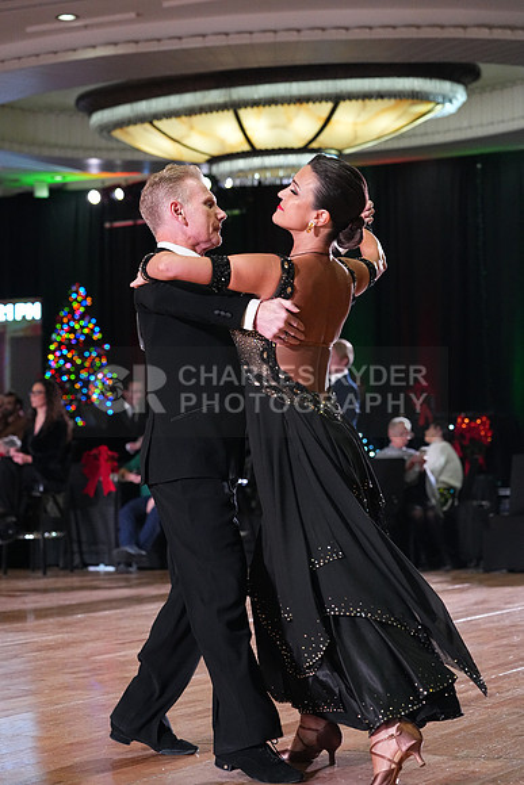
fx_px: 1898
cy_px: 392
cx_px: 262
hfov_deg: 15.7
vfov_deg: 23.4
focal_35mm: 87
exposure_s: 1/400
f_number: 4.5
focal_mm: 87
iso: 6400
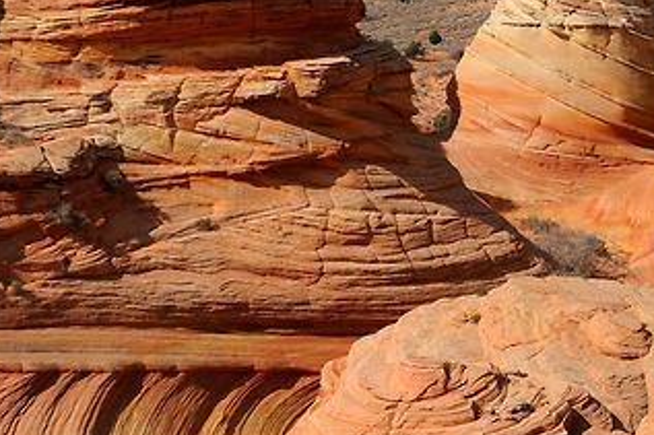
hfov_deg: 7.9
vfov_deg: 5.3
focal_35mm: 259
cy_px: 124
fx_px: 4703
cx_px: 708
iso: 200
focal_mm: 52
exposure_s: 1/500
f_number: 11
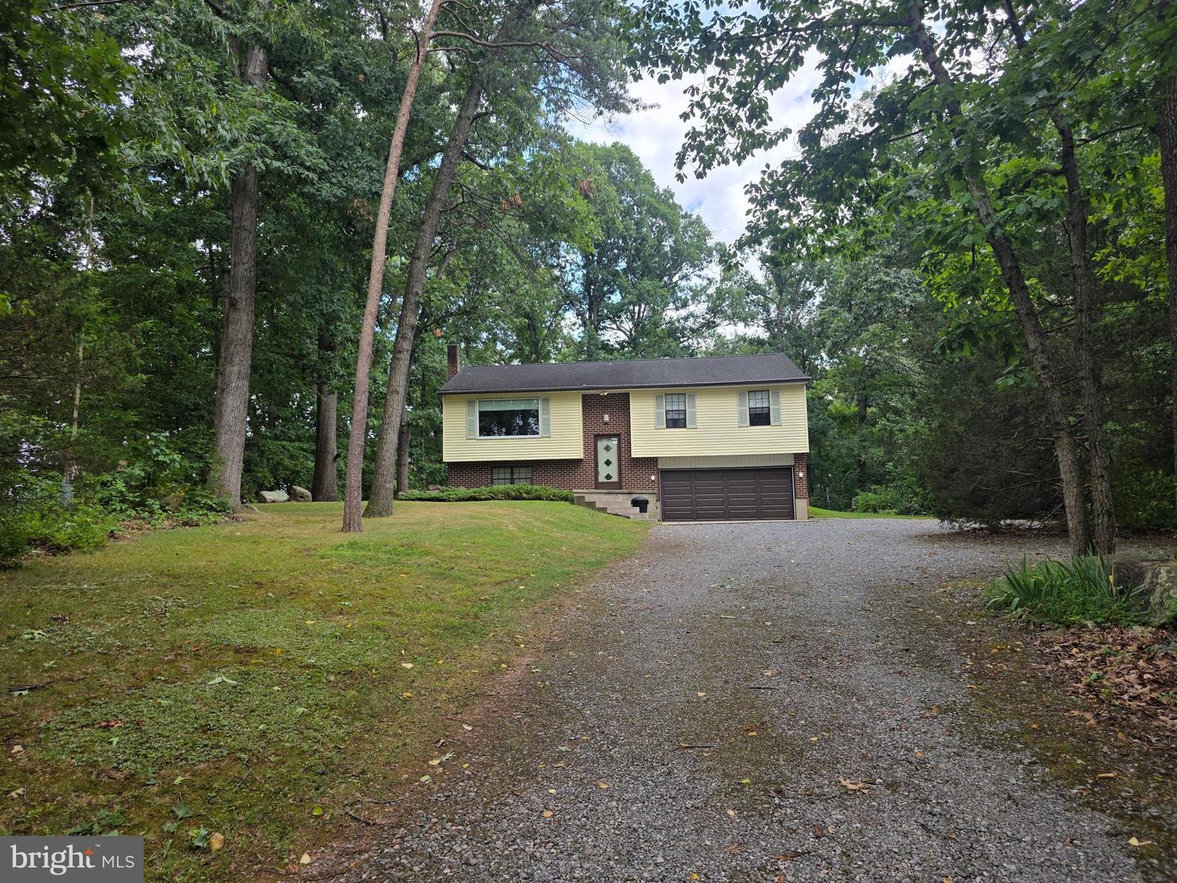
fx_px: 782
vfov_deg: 58.9
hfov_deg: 73.9
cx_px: 588
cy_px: 442
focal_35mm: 23
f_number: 1.7
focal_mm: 6.3
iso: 80
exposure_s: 1/1889
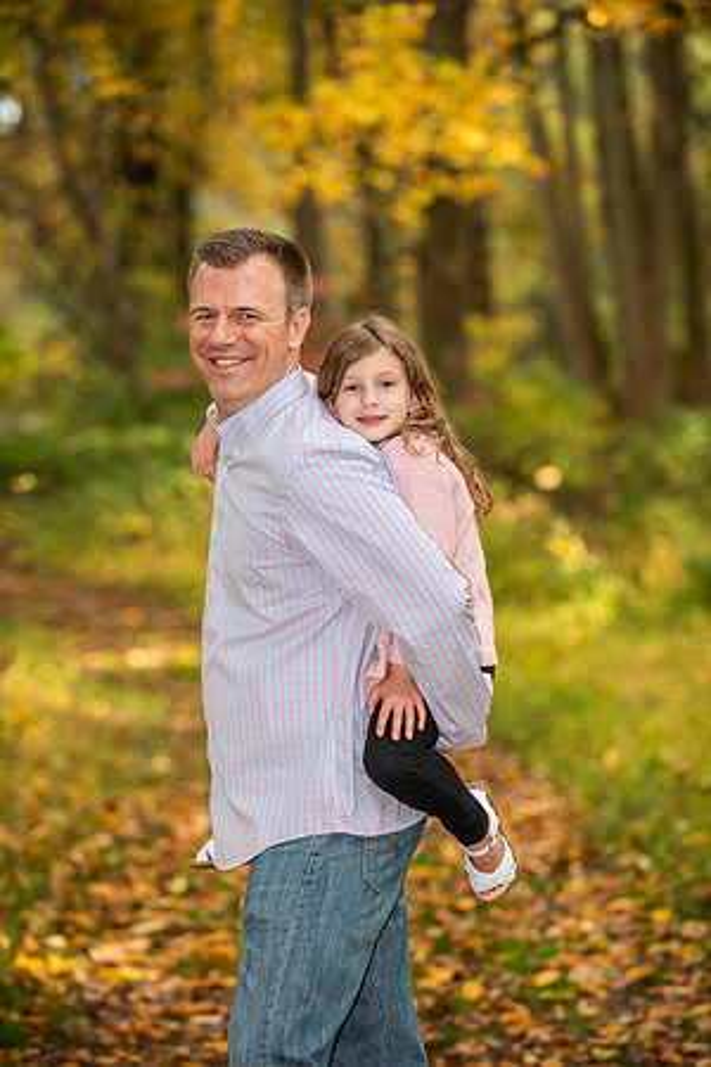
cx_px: 356
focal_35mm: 125
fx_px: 3703
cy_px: 534
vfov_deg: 16.4
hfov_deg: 11.0
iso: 250
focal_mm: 125
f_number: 3.5
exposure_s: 1/125
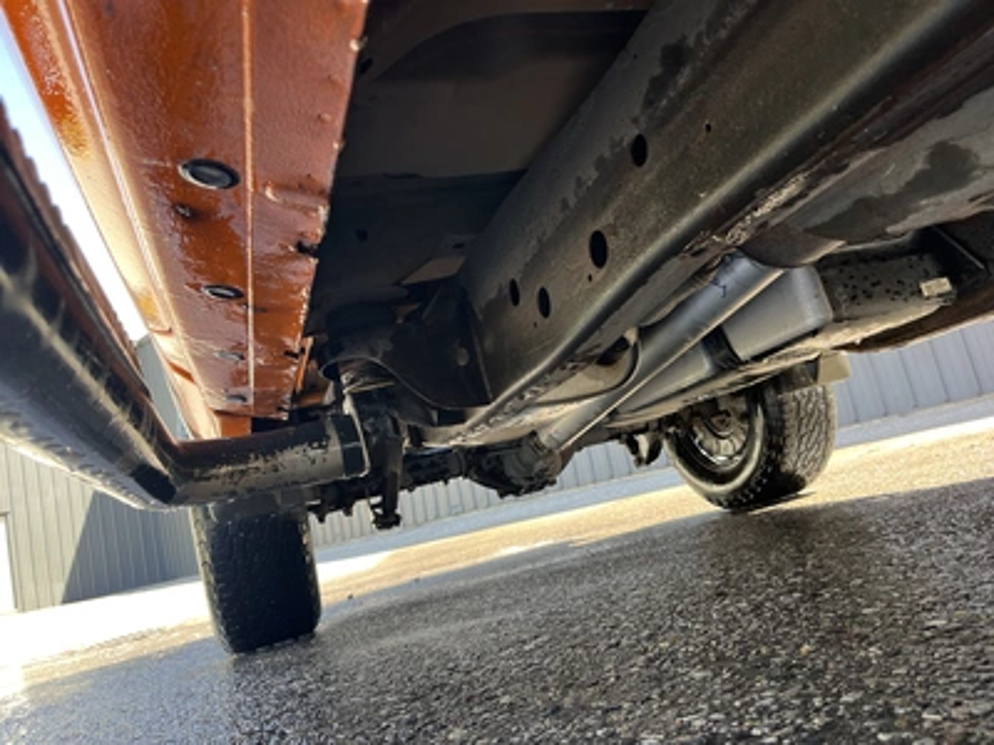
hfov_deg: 67.3
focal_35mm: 26
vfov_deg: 53.1
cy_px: 372
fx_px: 747
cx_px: 497
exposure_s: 1/172
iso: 50
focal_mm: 5.1
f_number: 1.6
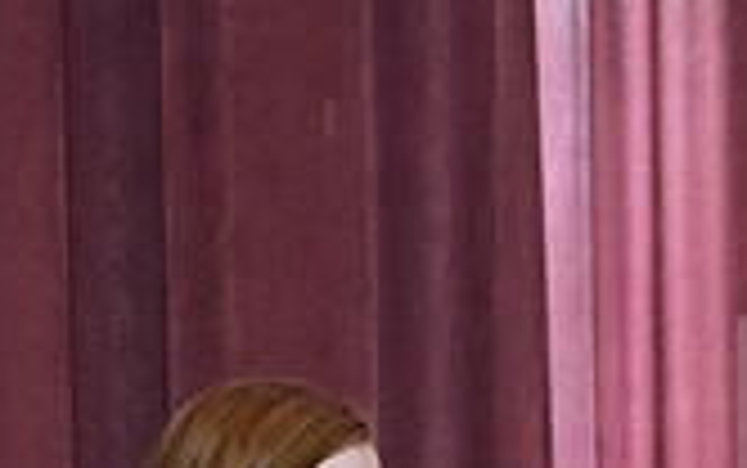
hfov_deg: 15.4
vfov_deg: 9.3
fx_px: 2750
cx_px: 603
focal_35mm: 135
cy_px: 862
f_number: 3.5
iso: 2500
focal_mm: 38
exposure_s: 1/200
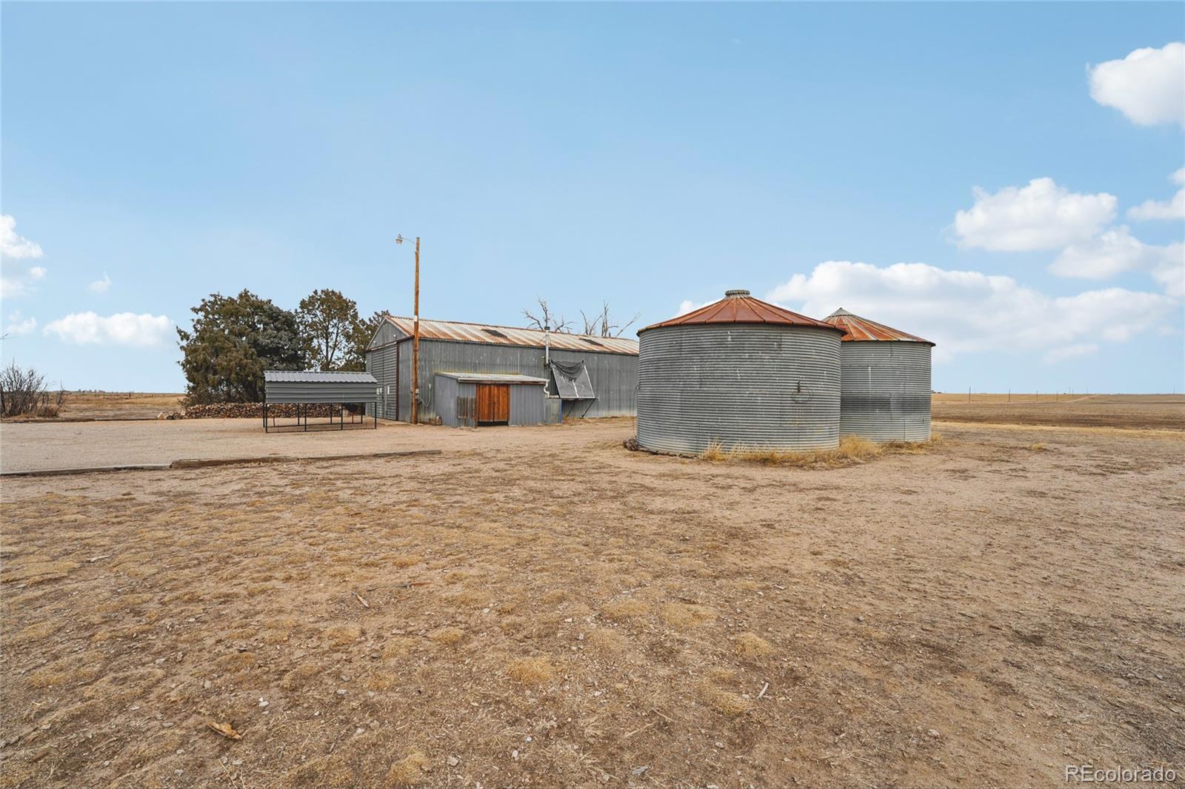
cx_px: 592
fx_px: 461
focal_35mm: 14
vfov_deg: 81.2
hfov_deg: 104.3
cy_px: 394
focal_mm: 14
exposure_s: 1/250
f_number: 8
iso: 100
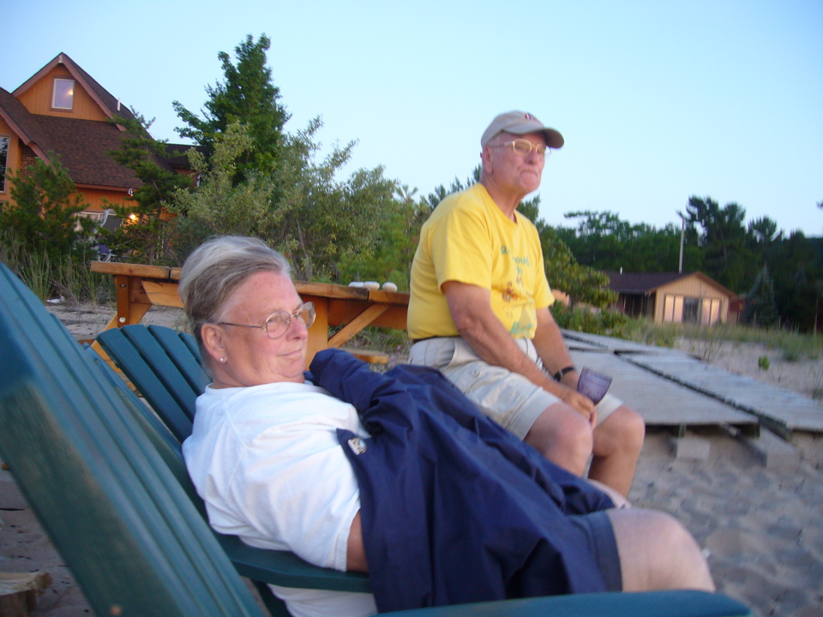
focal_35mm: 35
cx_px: 412
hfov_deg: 52.6
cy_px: 308
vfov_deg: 40.7
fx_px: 832
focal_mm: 5.8
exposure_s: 1/15
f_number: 2.8
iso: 100
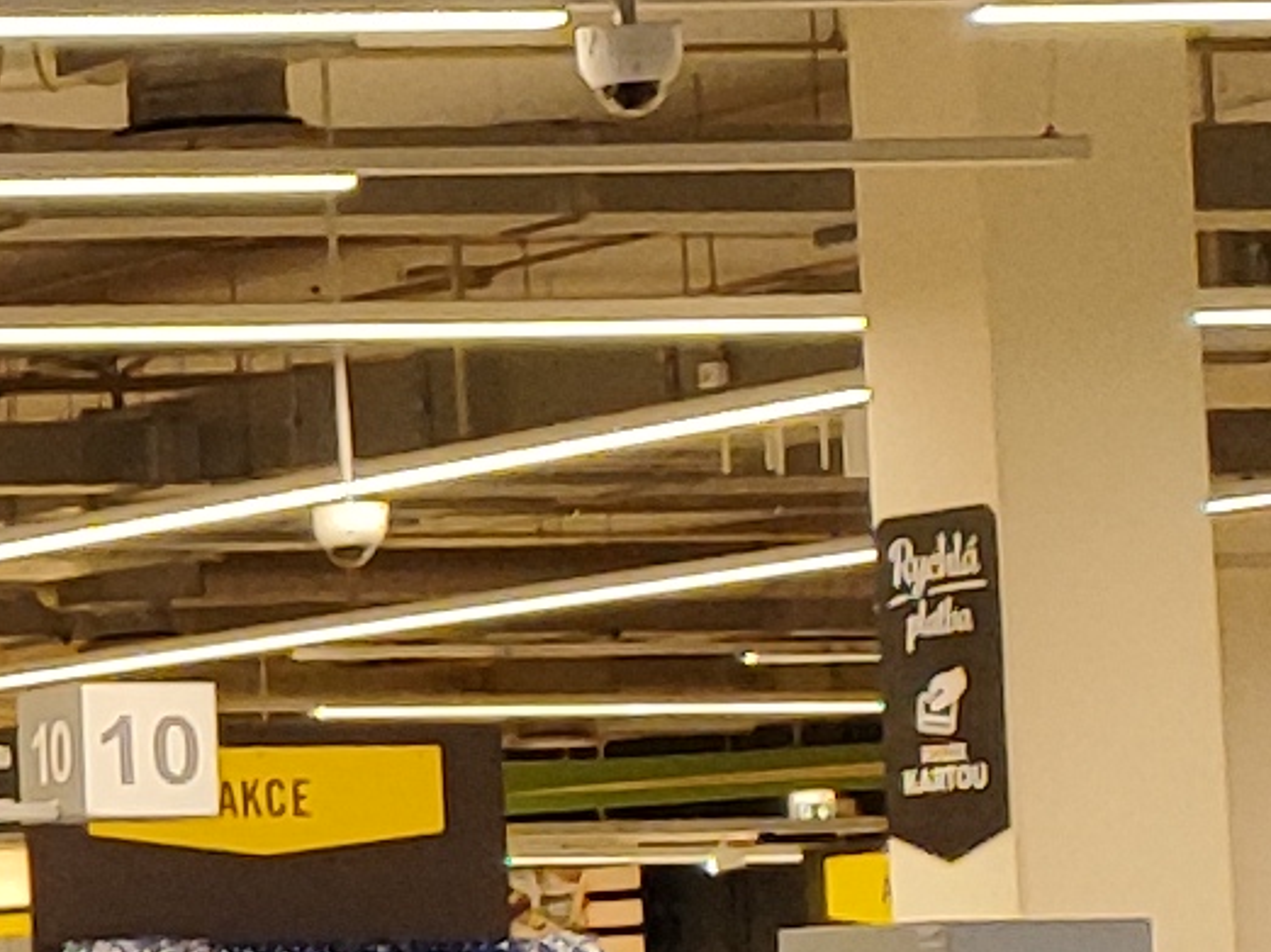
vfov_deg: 8.1
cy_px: 738
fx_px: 6753
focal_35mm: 184
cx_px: -3506
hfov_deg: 7.8
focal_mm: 5.89
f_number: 1.89
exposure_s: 1/100
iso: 448
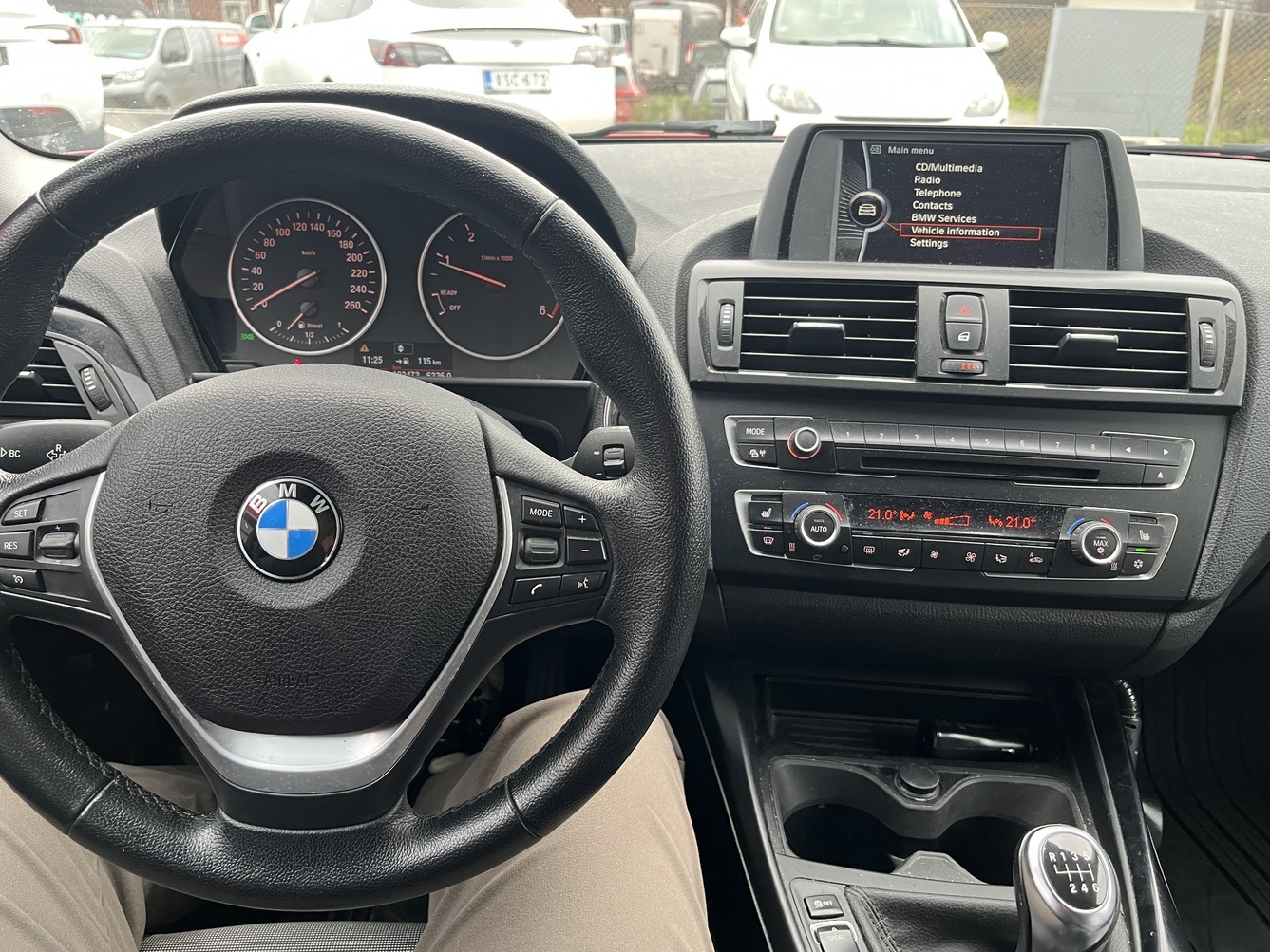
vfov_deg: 49.7
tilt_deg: -24.8
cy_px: 492
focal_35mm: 28
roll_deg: -0.4
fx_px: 1027
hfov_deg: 63.4
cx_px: 615
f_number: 1.6
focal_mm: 5.1
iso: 125
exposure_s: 1/70
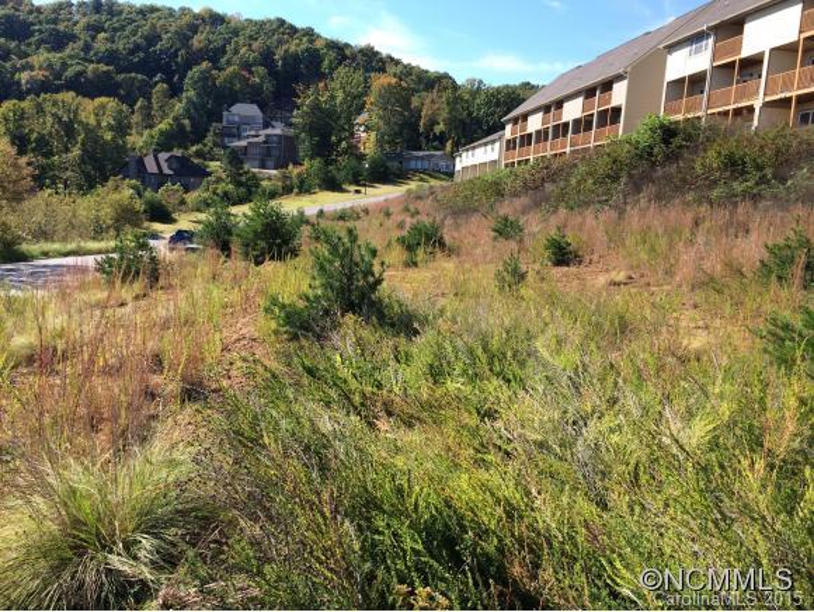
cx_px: 407
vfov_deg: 46.9
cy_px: 306
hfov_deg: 59.9
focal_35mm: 30
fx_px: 706
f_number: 2.2
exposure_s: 1/933
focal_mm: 4.12
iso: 32
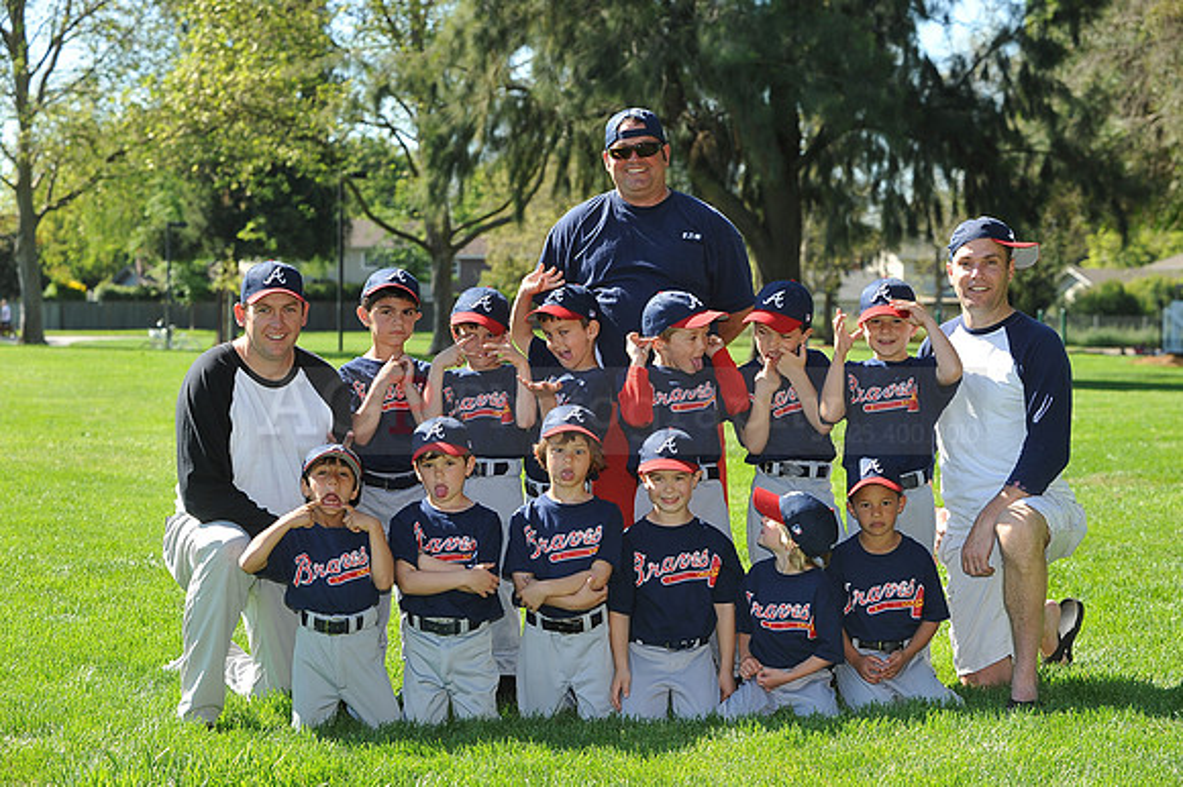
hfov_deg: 12.5
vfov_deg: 8.3
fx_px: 5419
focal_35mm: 165
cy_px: 394
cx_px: 592
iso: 200
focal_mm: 165
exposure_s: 1/250
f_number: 7.1
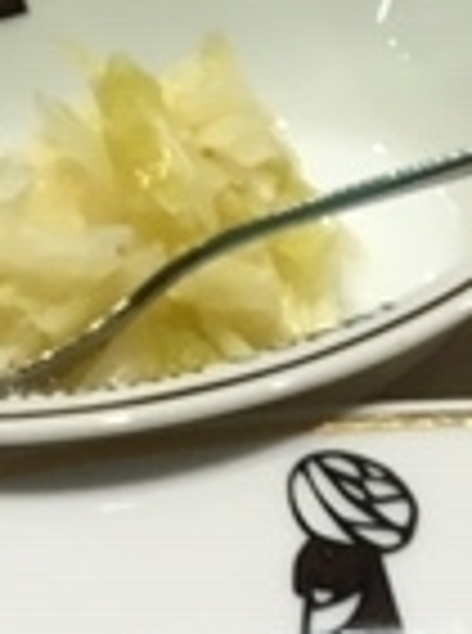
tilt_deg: -58.3
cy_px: 1313
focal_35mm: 132
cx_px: 445
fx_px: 2411
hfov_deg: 11.1
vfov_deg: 12.8
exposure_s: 1/30
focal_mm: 4.15
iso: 32
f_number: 2.2
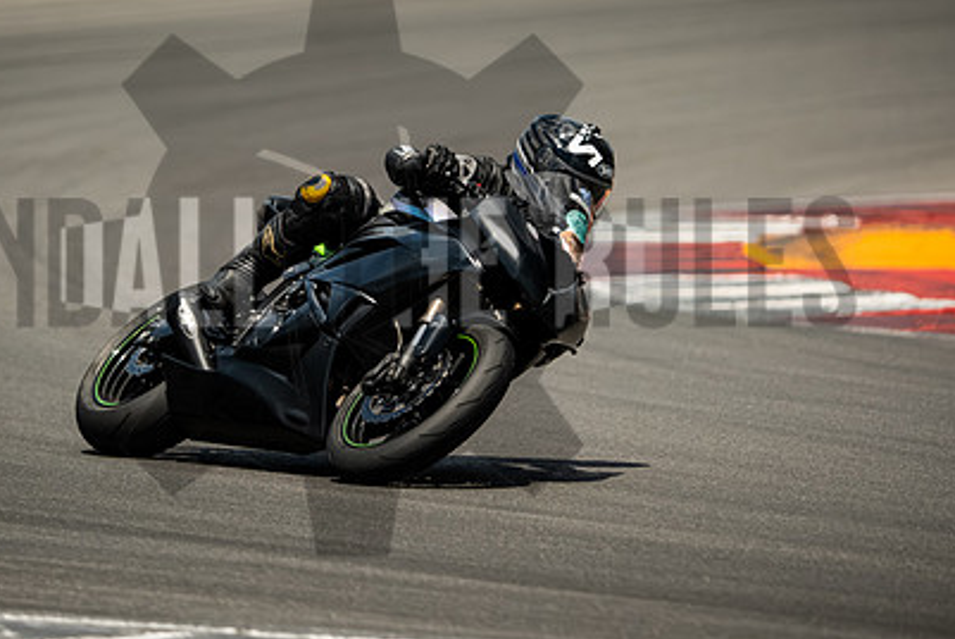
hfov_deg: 4.7
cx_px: 352
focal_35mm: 434
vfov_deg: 3.2
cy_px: 266
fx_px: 11521
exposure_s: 1/2000
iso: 1600
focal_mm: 200
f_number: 2
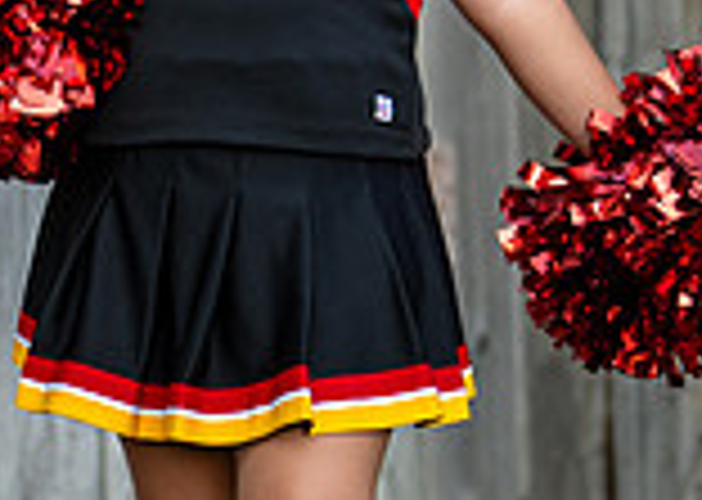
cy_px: 132
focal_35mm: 217
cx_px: 300
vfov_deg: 6.6
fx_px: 4321
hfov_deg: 9.3
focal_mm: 50
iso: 125
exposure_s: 1/2000
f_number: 1.2
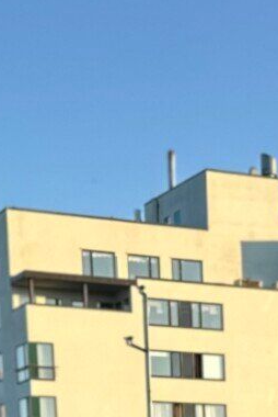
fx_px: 1480
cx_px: 351
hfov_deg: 10.5
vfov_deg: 14.3
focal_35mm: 128
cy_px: 728
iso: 80
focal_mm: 6.86
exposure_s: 1/642
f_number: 1.78
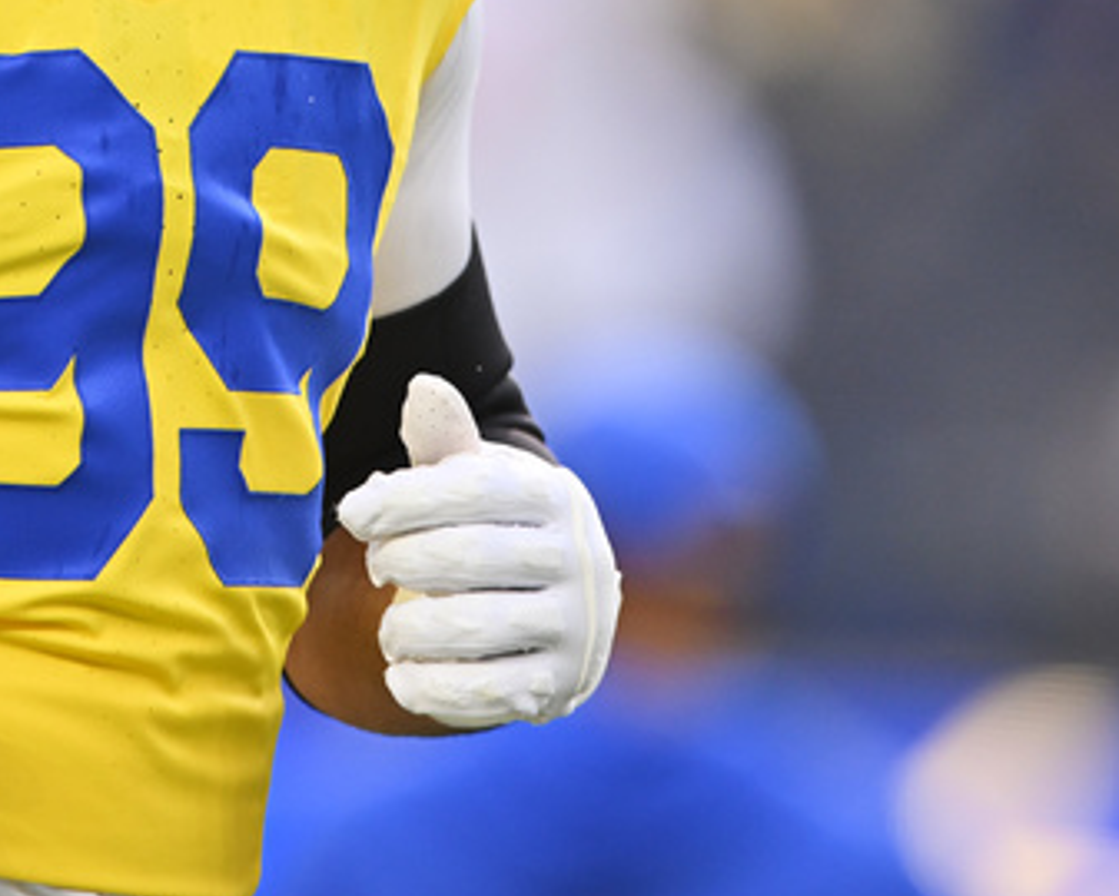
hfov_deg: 1.7
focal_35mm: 1139
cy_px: -73
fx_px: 37743
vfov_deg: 1.4
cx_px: 169
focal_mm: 400
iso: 500
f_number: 2.8
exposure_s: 1/1250
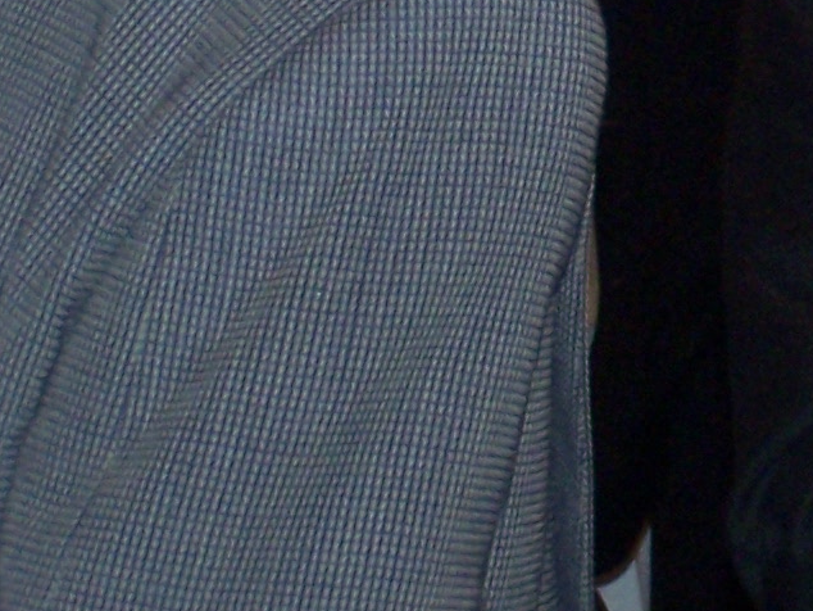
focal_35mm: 333
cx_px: 1486
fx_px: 7824
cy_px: -358
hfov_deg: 5.8
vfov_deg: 4.4
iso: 140
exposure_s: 1/90
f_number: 3.2
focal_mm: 13.7
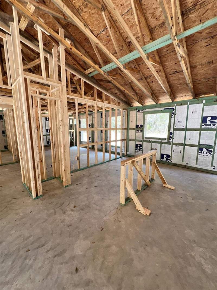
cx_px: 108
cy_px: 145
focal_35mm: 13
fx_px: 109
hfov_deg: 89.9
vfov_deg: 106.2
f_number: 1.8
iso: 64
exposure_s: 1/99
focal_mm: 1.57
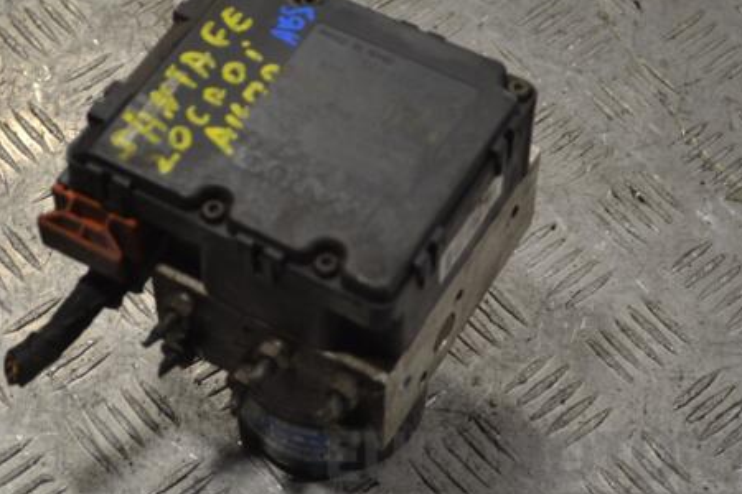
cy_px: 237
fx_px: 1814
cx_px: 297
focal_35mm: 88
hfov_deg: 23.1
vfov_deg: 15.5
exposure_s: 1/40
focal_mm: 44
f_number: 5.3
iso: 100
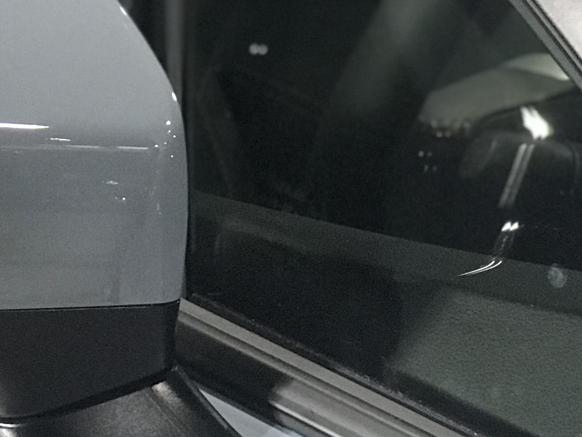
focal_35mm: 175
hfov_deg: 11.1
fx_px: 2943
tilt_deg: -24.6
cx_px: -146
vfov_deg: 8.4
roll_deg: +6.1
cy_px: 449
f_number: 2.8
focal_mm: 6.6
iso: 160
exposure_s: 1/60
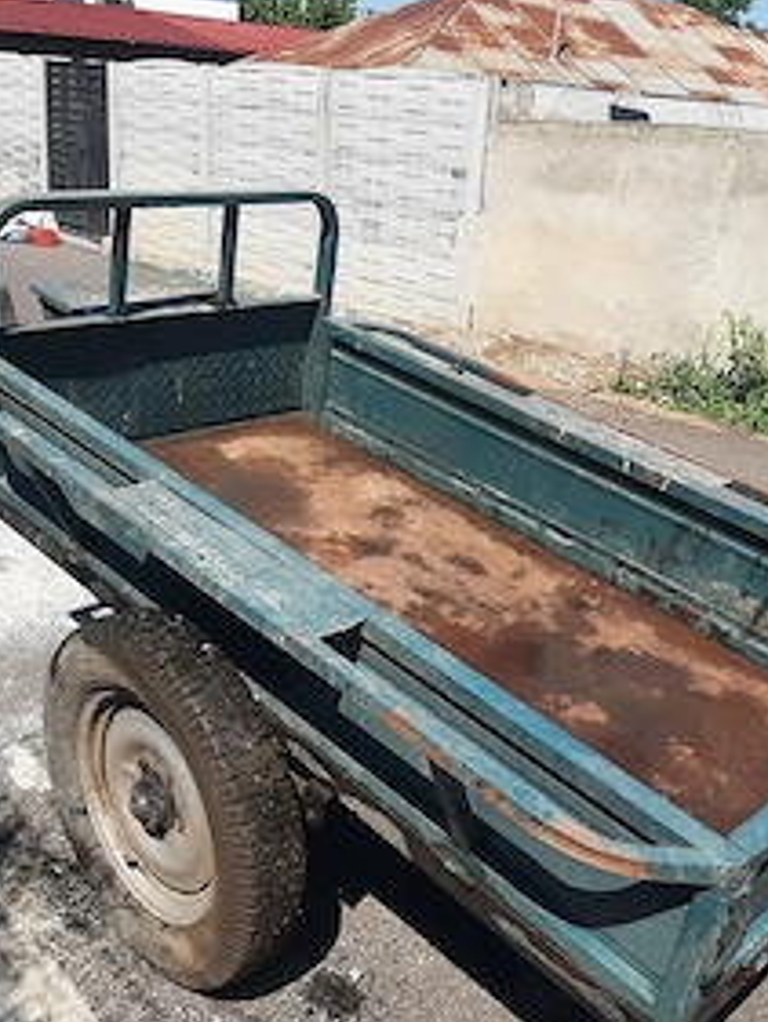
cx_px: 419
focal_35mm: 37
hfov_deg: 38.7
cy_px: 498
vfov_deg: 50.1
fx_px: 1094
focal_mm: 3.93
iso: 40
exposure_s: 1/2674
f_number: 1.7
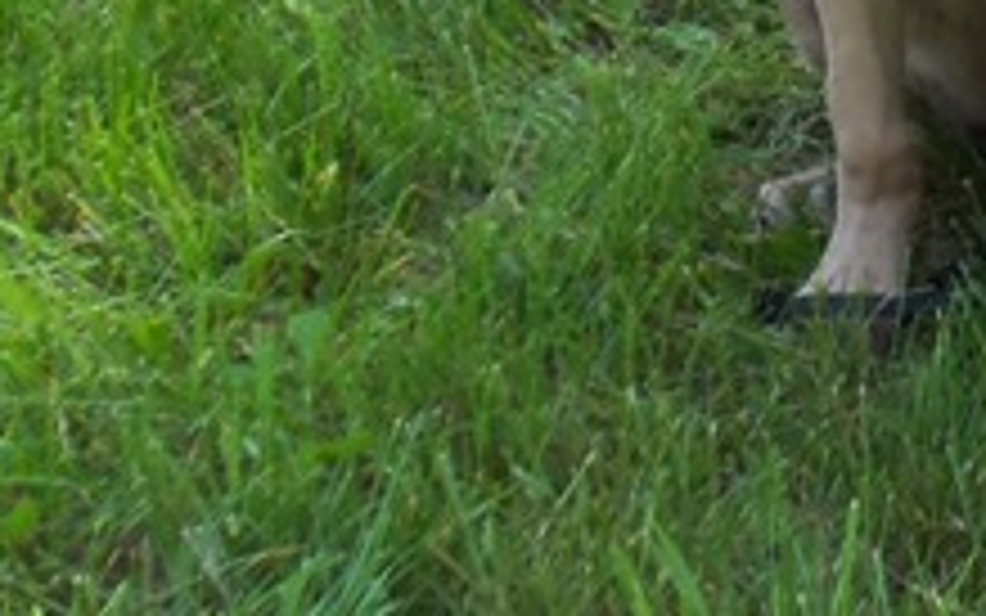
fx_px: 3871
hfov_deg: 13.7
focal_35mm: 144
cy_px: -679
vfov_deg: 8.6
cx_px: 1454
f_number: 3.4
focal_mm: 5.2
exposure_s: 1/80
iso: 80
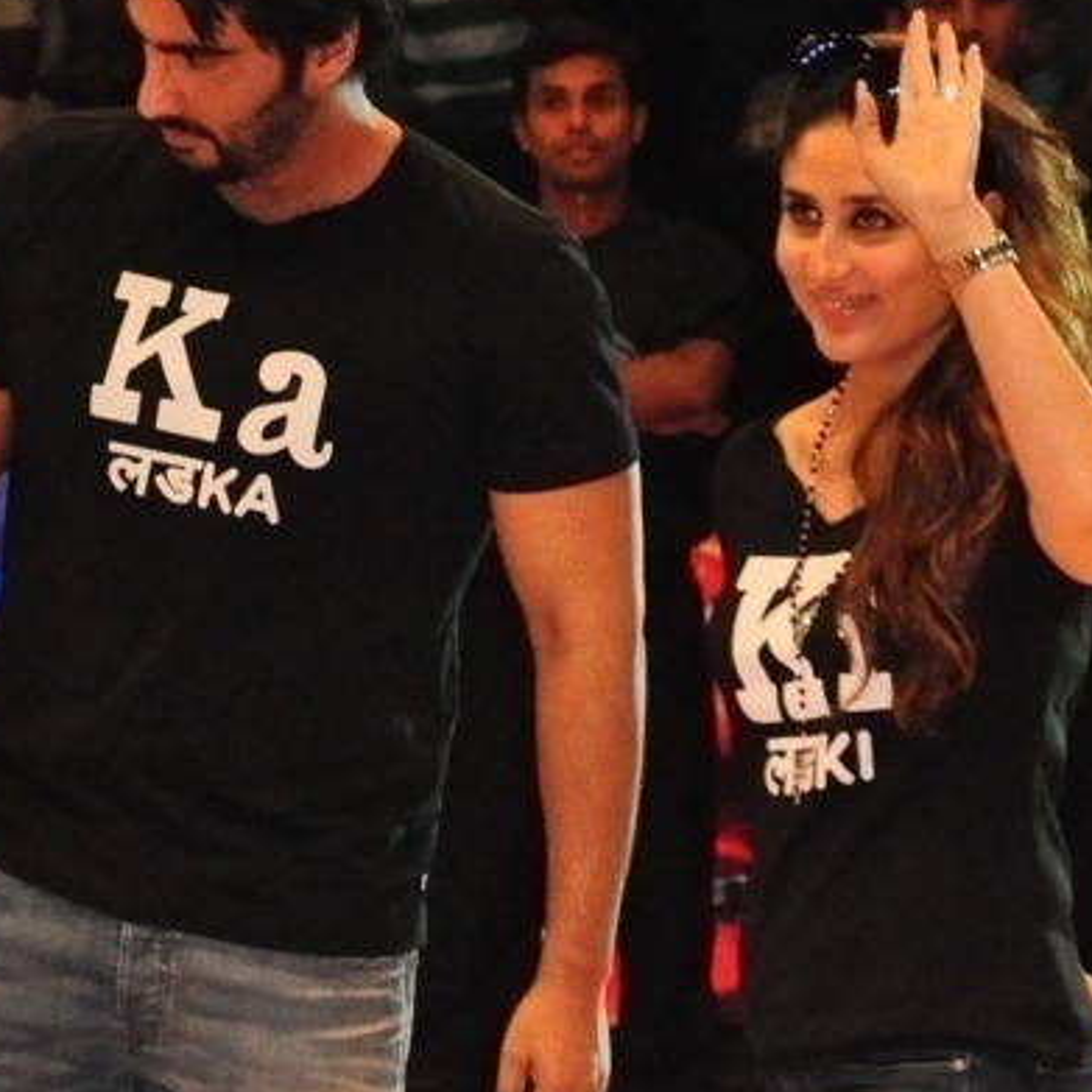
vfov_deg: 4.3
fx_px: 14644
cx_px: 609
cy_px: 557
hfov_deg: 4.3
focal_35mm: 410
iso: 3200
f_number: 5.6
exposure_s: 1/125
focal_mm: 105
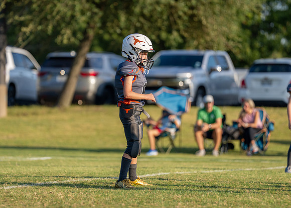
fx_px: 2315
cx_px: 123
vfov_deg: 5.1
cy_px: 94
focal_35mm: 280
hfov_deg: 7.2
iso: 320
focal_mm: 200
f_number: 2.8
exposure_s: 1/4000
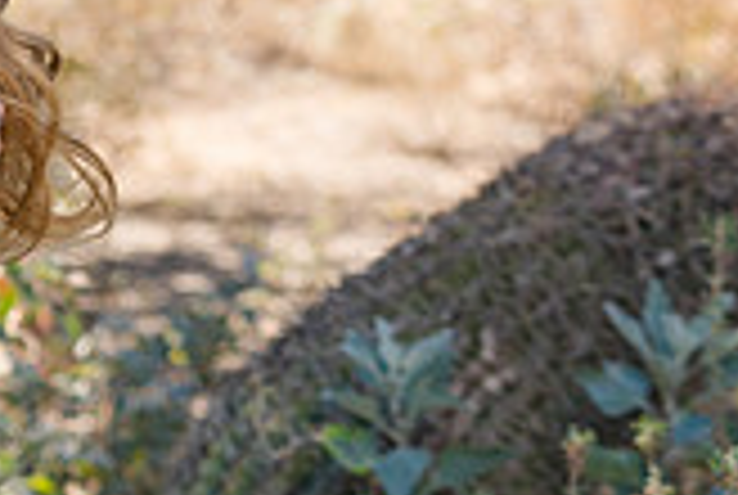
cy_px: -146
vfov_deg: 5.6
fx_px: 5073
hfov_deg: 8.2
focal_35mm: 247
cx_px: -252
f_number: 5.6
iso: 100
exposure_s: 1/200
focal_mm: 70
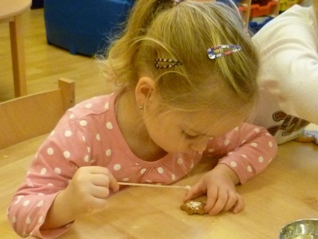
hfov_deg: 36.2
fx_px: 487
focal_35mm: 53
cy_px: 175
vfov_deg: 27.2
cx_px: 160
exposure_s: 1/60
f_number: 3
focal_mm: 5.7
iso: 640
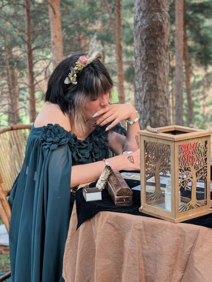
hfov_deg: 24.5
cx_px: 97
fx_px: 488
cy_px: 143
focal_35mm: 60
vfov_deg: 32.1
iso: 384
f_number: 1.68
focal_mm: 6.9
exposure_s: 1/52.5
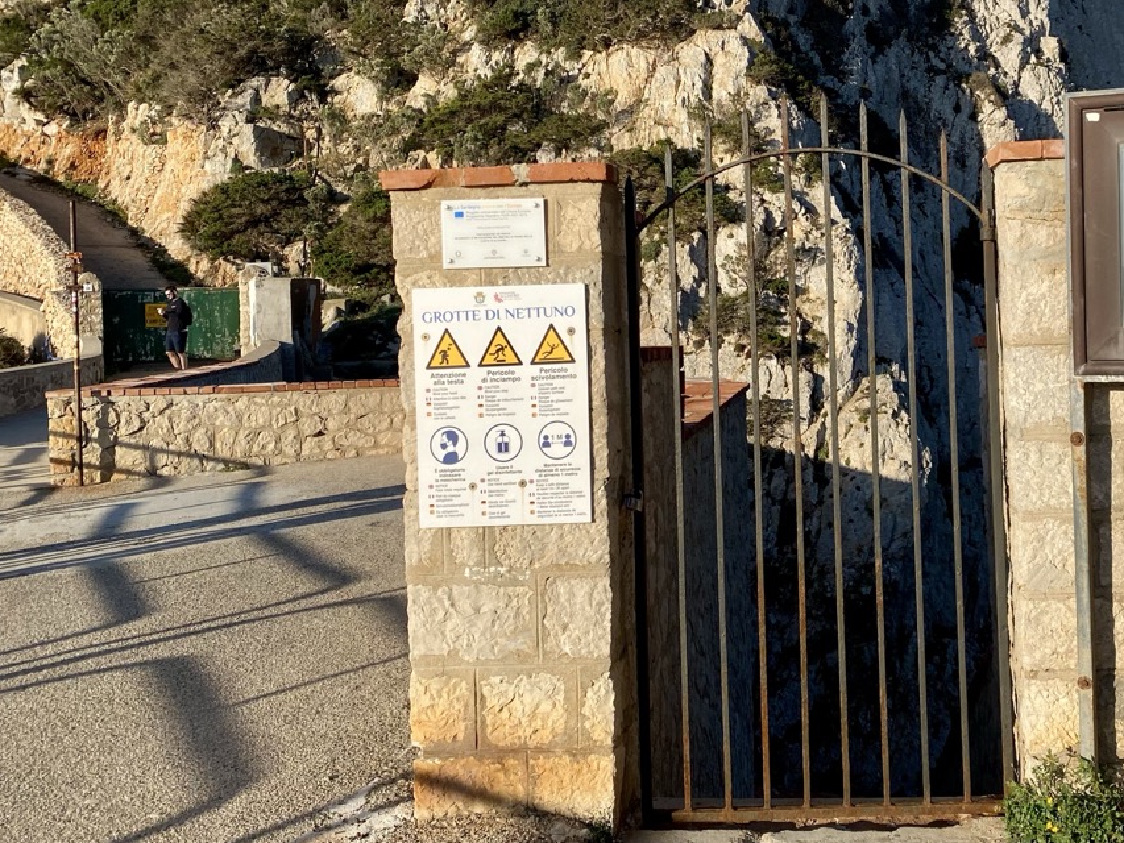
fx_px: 1267
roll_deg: +0.9
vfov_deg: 36.7
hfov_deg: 46.4
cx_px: 820
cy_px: 336
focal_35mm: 39
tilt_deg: +0.7
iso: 32
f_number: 1.8
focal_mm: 4.25
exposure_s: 1/2688
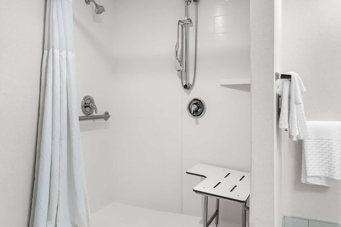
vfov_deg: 49.6
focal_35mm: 26
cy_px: 114
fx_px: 246
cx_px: 170
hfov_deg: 69.4
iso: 400
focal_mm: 26
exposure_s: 1/2
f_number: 10
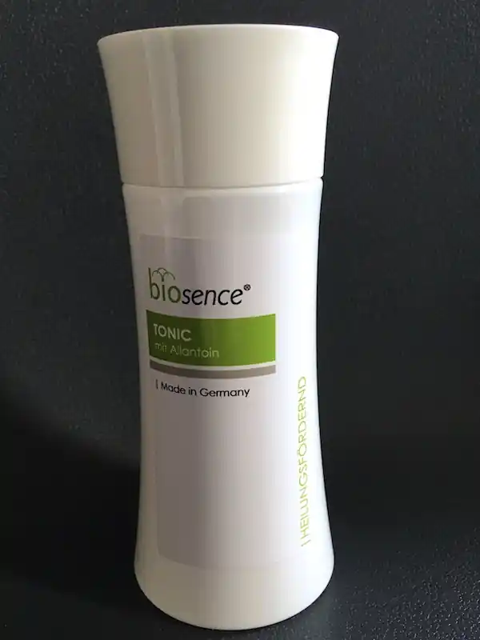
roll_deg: +0.1
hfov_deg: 48.2
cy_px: 320
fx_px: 536
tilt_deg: -26.8
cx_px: 240
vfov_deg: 61.7
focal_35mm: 29
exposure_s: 1/33
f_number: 2.2
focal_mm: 4.15
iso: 40
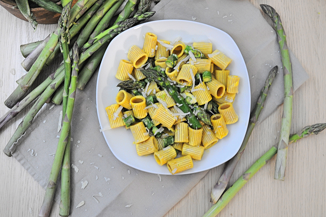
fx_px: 326
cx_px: 163
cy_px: 108
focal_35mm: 36
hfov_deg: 53.2
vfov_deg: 36.8
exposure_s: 1/8
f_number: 4
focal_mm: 24
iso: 1600
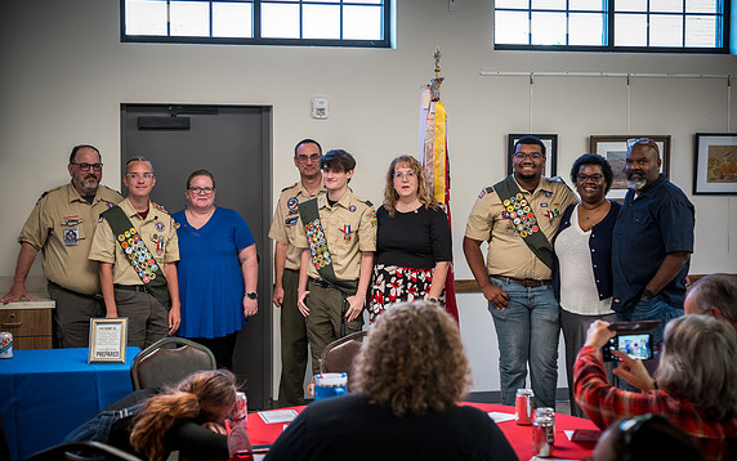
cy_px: 240
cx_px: 365
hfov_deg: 32.0
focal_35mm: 64
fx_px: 1286
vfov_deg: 20.3
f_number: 4
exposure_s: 1/125
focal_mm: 62
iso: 1600
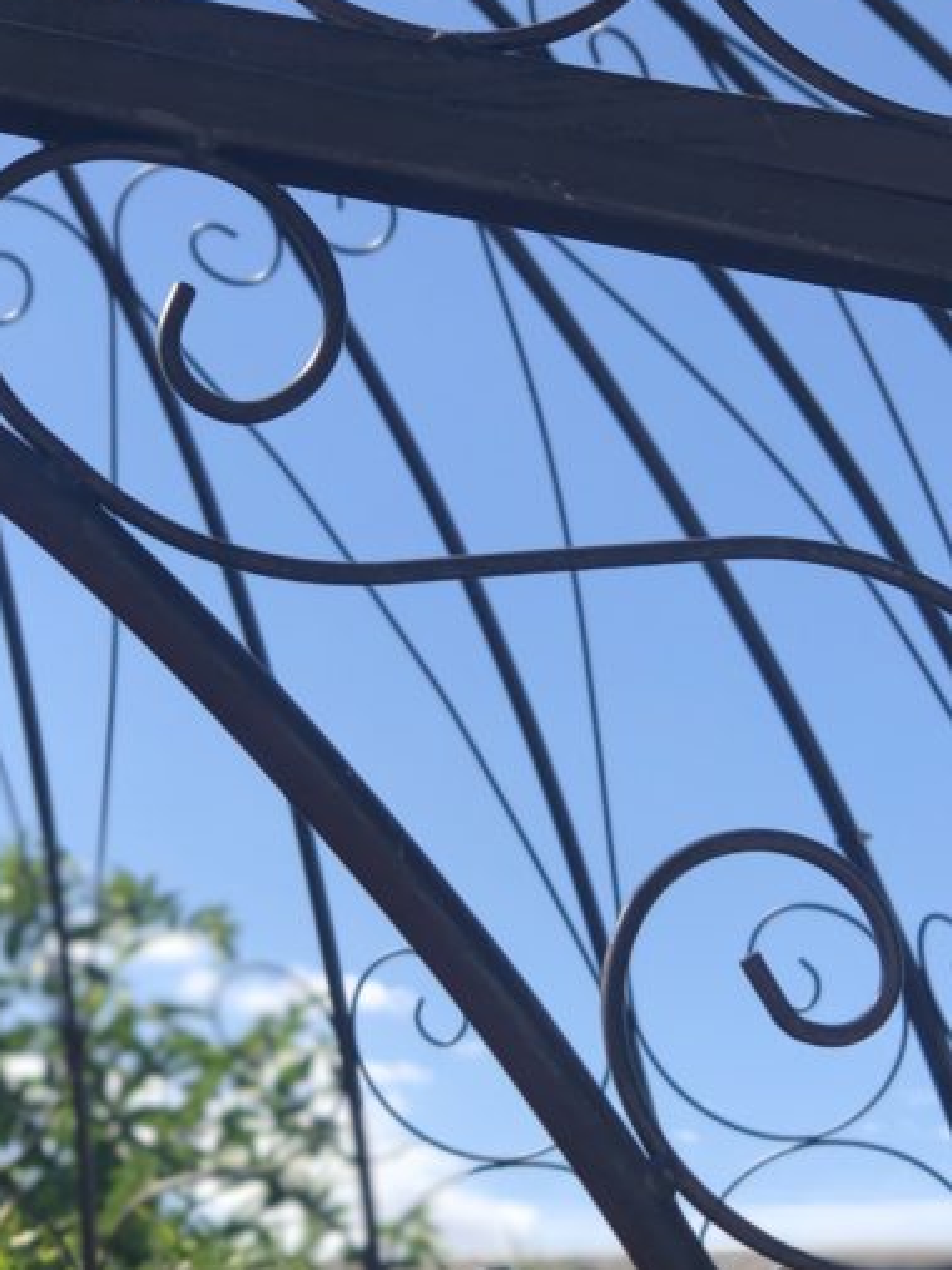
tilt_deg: +17.6
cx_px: 634
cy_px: 724
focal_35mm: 105
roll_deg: -5.0
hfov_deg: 14.1
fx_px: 3852
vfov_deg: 18.7
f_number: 2.4
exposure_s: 1/889
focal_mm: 6
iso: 16
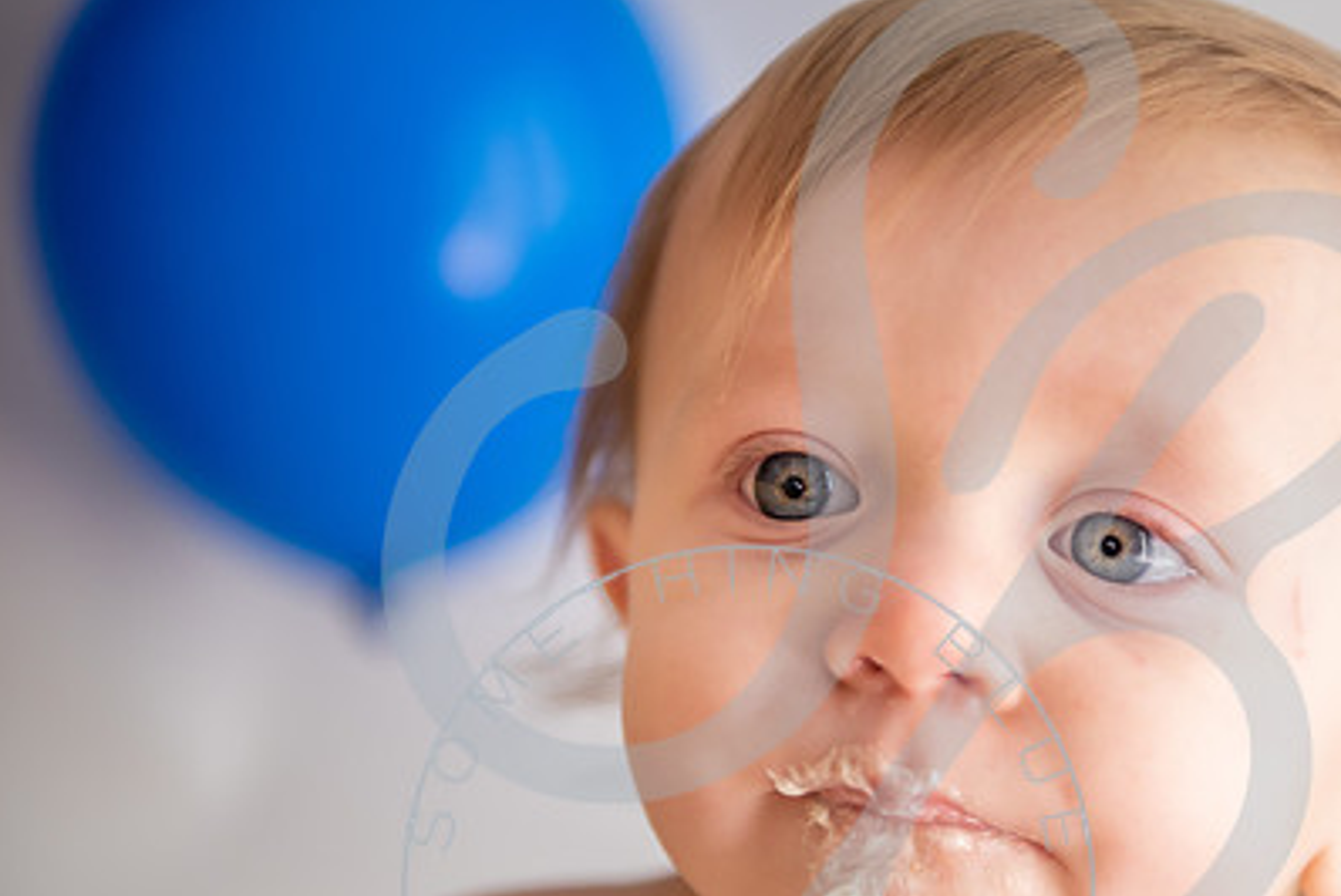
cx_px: 916
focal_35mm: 102
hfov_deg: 19.9
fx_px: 3802
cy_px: 608
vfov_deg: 13.4
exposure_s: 1/200
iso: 320
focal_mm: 70
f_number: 2.8
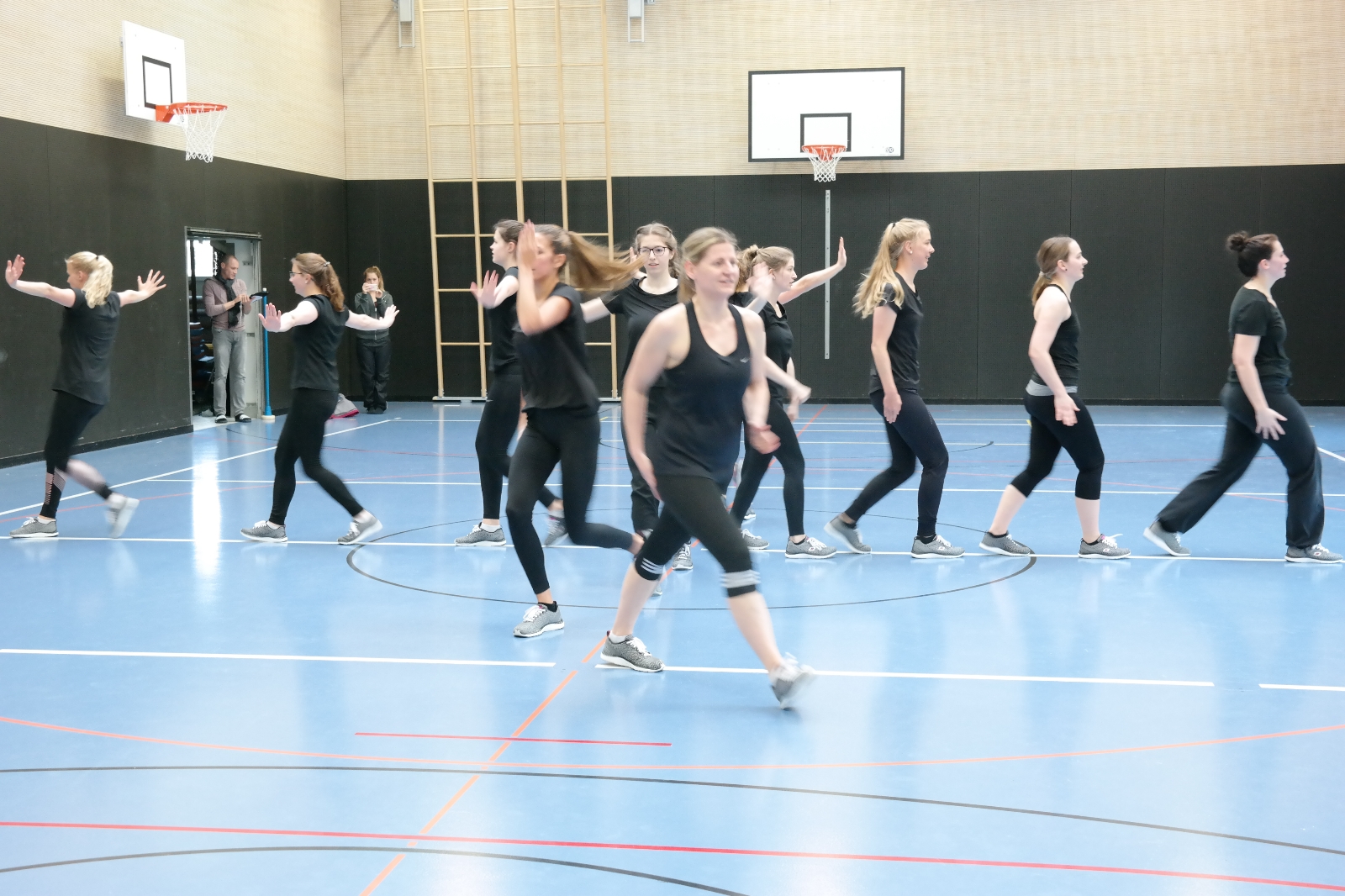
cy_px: 448
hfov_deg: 42.8
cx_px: 672
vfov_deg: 29.2
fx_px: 1718
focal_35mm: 46
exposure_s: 1/50
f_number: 6.3
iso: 1600
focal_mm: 30
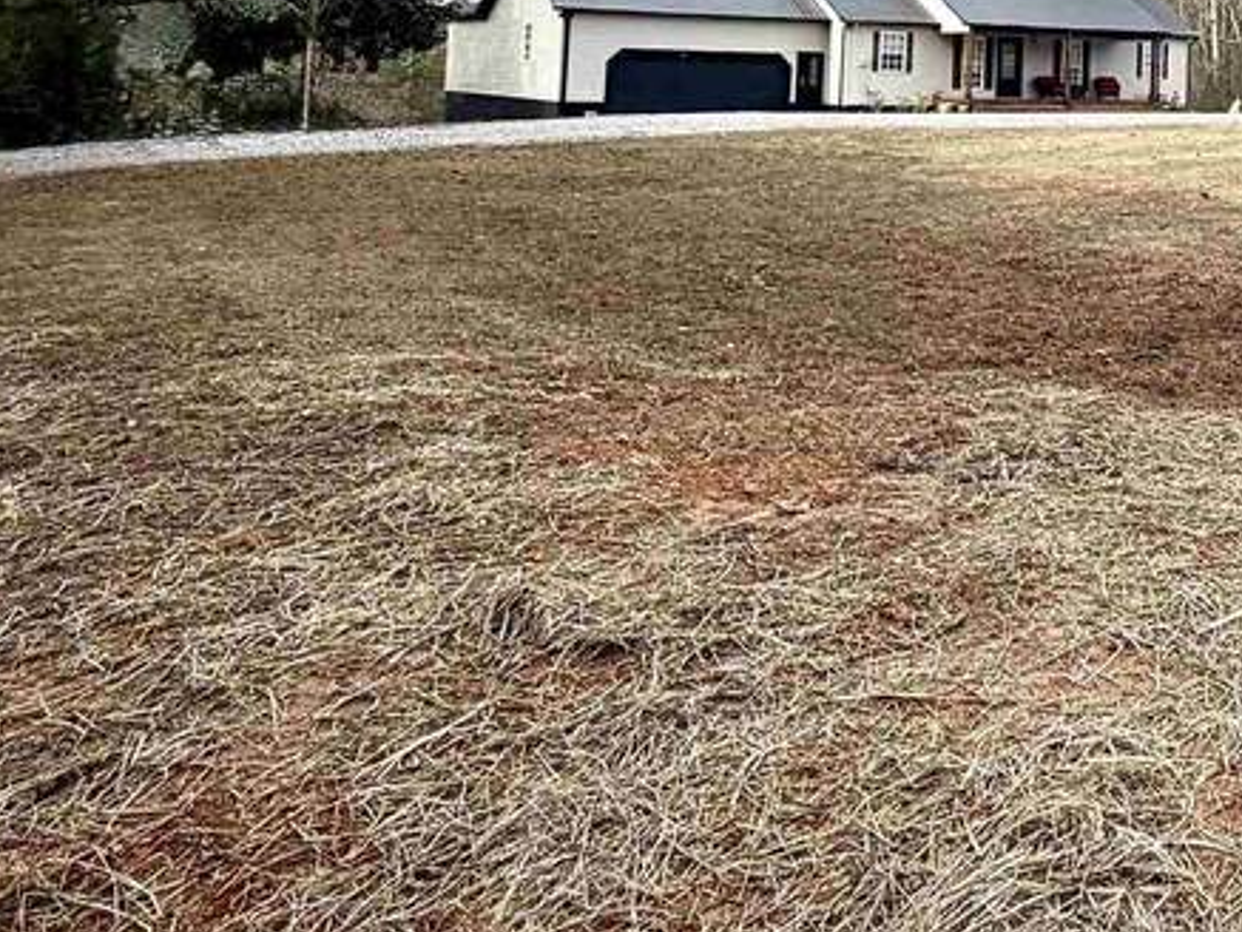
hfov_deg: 39.4
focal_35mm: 41
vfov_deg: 32.4
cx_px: 1287
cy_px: 0
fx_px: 1471
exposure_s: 1/809
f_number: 2.2
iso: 20
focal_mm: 2.22
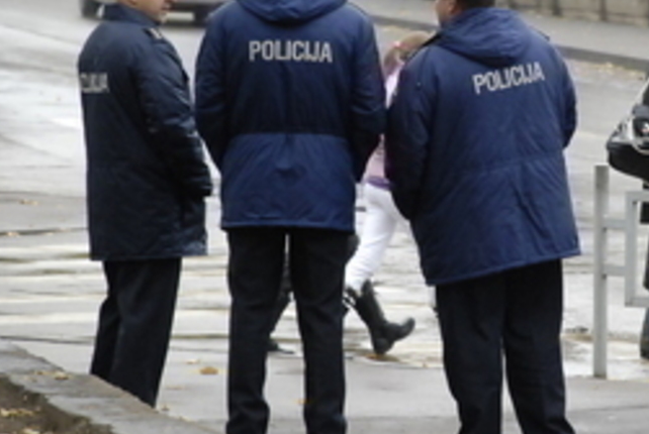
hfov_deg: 6.1
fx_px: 6048
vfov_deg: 4.1
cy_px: 161
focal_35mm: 335
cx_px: 565
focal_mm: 112
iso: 1250
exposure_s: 1/180
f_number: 5.6
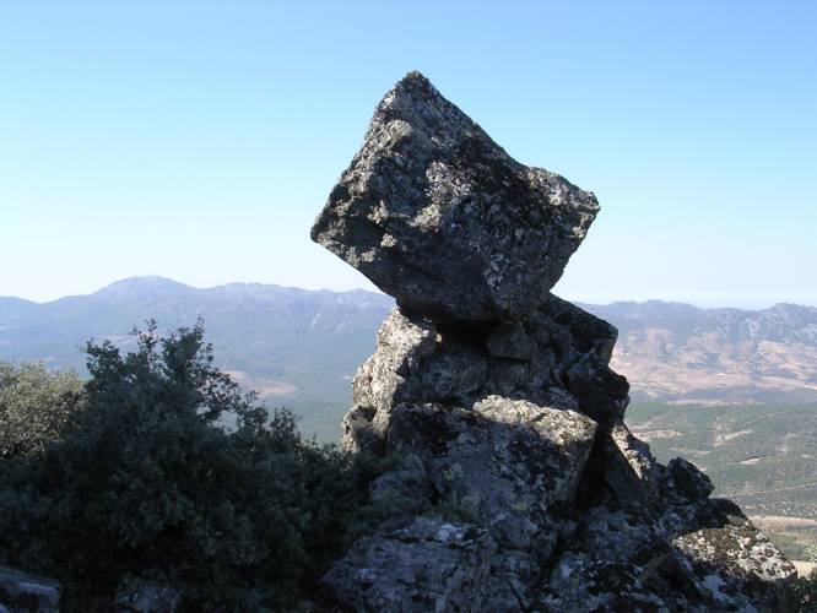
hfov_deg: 49.0
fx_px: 897
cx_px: 408
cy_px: 306
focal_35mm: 38
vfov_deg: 37.7
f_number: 5.6
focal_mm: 5.8
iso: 100
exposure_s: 1/163
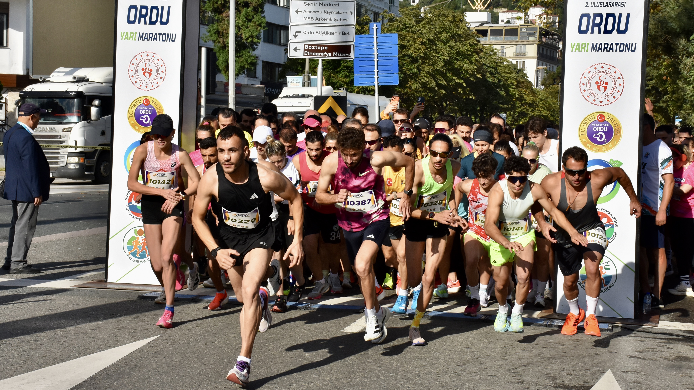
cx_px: 362
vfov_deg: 17.5
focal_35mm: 69
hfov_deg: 30.6
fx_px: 1270
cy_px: 147
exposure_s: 1/800
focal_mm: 40
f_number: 14
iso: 500
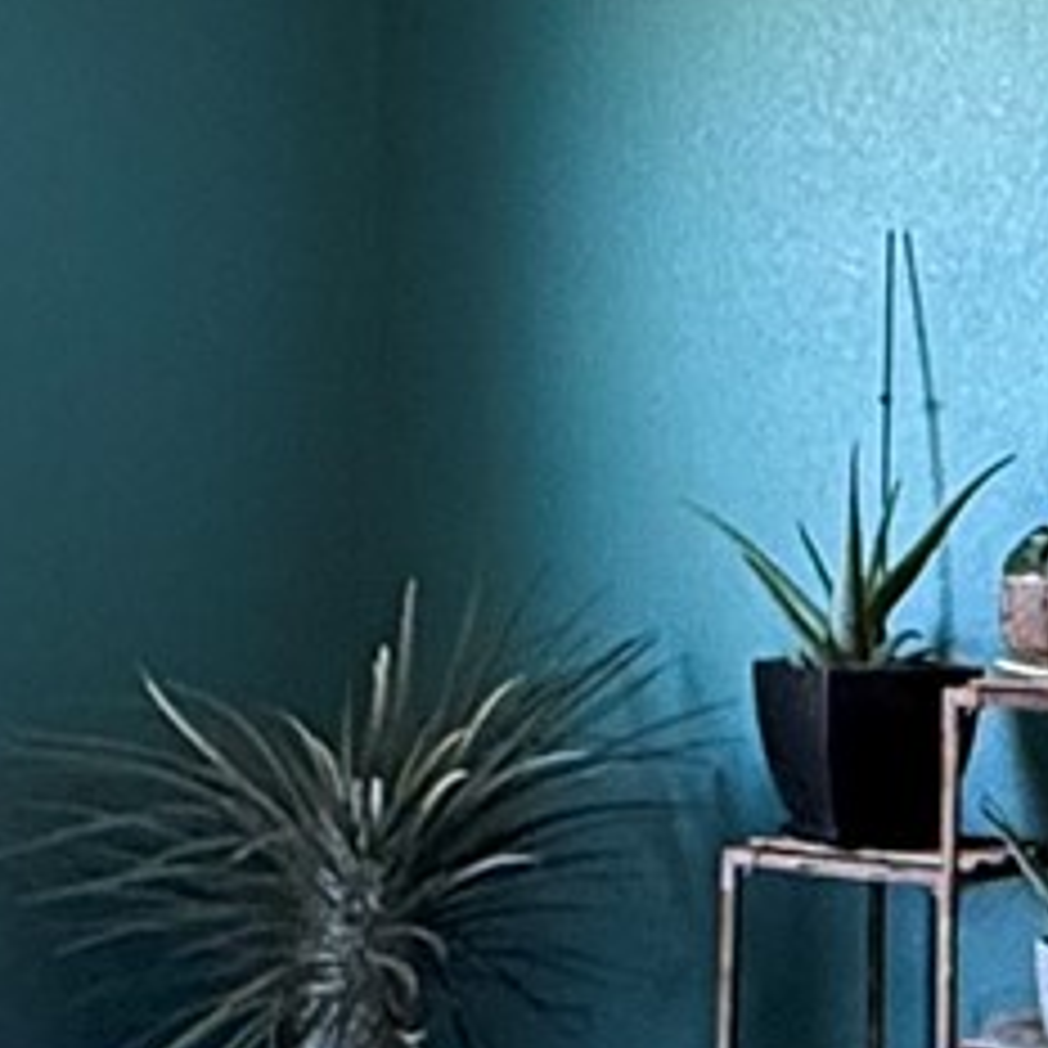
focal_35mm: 109
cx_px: 1111
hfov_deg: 15.6
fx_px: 3733
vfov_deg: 16.0
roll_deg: -1.2
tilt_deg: -2.1
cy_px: 535
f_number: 2.2
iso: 400
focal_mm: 2.22
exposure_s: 1/120
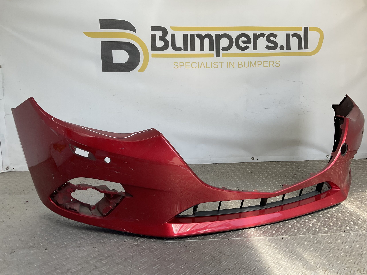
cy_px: 138
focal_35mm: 29
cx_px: 184
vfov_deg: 48.2
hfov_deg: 61.7
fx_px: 307
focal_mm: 3
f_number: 1.8
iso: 16
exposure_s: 1/310
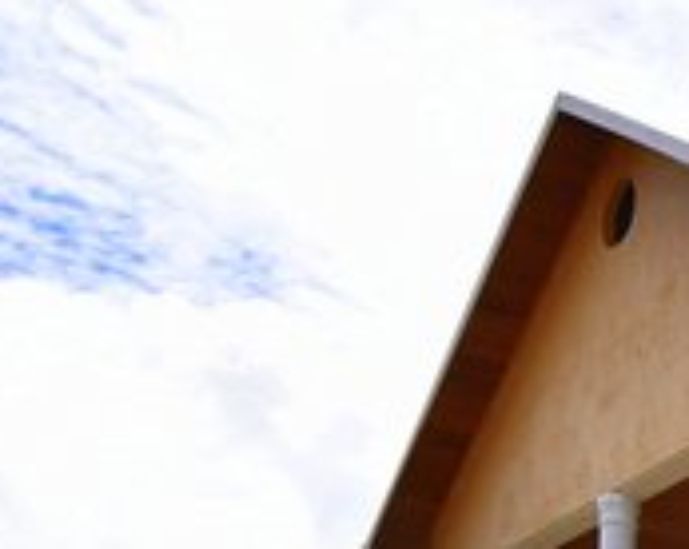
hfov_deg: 21.4
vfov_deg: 18.7
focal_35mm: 70
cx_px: 1111
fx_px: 1426
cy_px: 877
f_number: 8
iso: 100
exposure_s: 1/250
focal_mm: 10
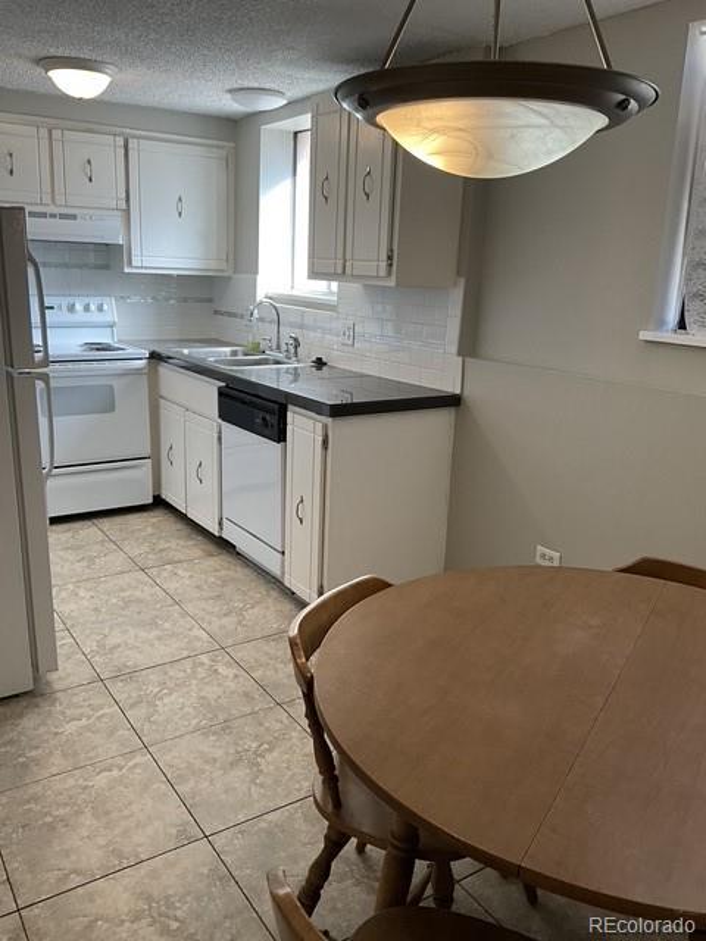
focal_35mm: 29
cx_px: 353
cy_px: 470
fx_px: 789
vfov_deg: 61.7
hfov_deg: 48.2
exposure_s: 1/120
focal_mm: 3
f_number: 1.8
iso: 64
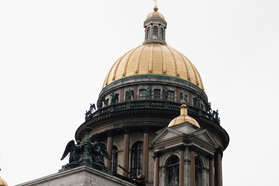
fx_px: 643
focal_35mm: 83
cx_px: 159
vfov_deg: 16.4
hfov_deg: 24.5
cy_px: 126
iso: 200
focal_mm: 35
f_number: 2
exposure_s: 1/6400
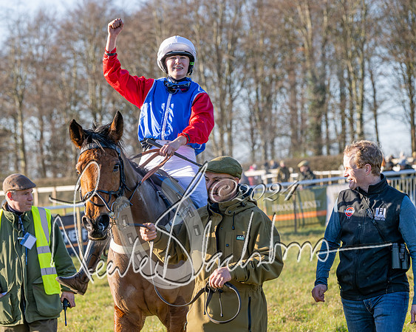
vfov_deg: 10.6
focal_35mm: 146
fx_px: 1794
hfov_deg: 13.2
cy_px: 165
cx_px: 122
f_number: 5
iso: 400
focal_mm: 110
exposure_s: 1/1250
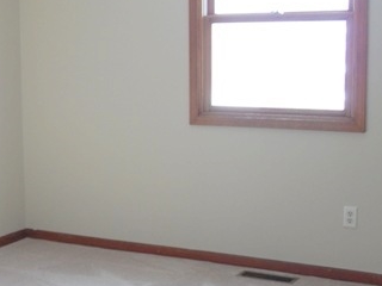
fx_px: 750
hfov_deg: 27.8
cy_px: 174
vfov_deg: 21.6
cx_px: 56
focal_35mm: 68
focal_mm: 6.3
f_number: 2.8
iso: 100
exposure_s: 1/90
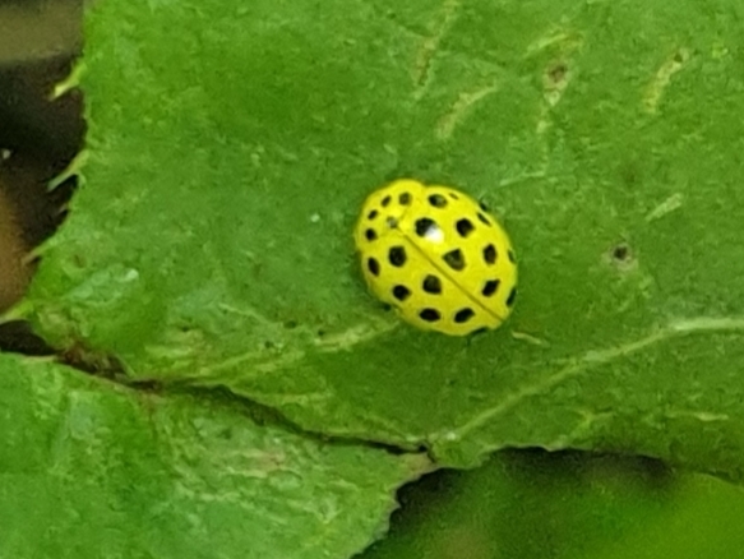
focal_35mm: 38
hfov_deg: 48.3
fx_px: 817
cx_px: 485
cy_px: 240
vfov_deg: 37.7
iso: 200
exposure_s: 1/50
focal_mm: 4.3
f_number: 2.4
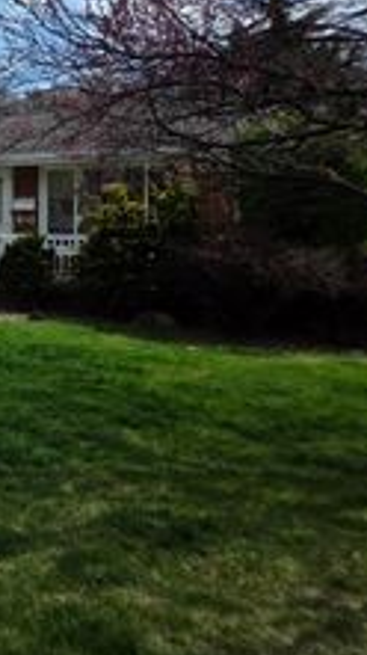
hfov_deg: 24.9
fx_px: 555
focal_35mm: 32
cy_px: 230
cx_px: -222
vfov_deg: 59.9
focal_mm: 2.2
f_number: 1.9
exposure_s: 1/2760
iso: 40
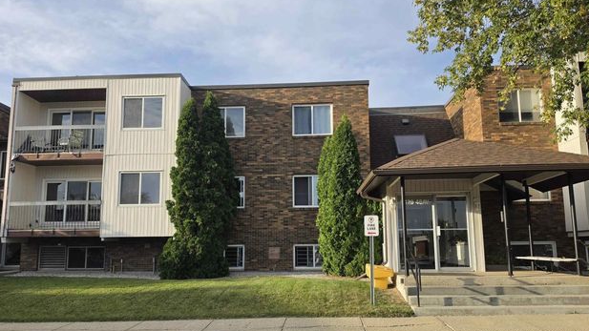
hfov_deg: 71.9
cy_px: 192
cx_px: 290
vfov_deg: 44.2
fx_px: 406
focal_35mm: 26
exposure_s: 1/2913
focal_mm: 6.5
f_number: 1.4
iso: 64
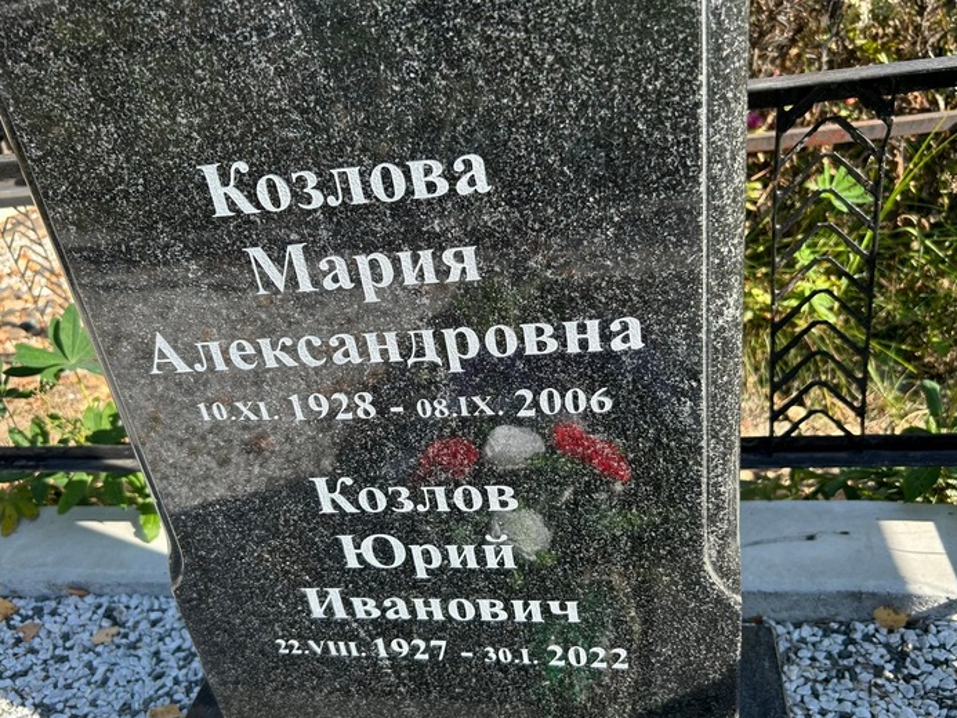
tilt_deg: -29.9
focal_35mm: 30
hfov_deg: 60.0
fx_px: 830
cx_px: 478
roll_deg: +9.5
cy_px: 378
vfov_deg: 46.8
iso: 50
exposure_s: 1/1112
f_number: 1.5
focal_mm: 5.7
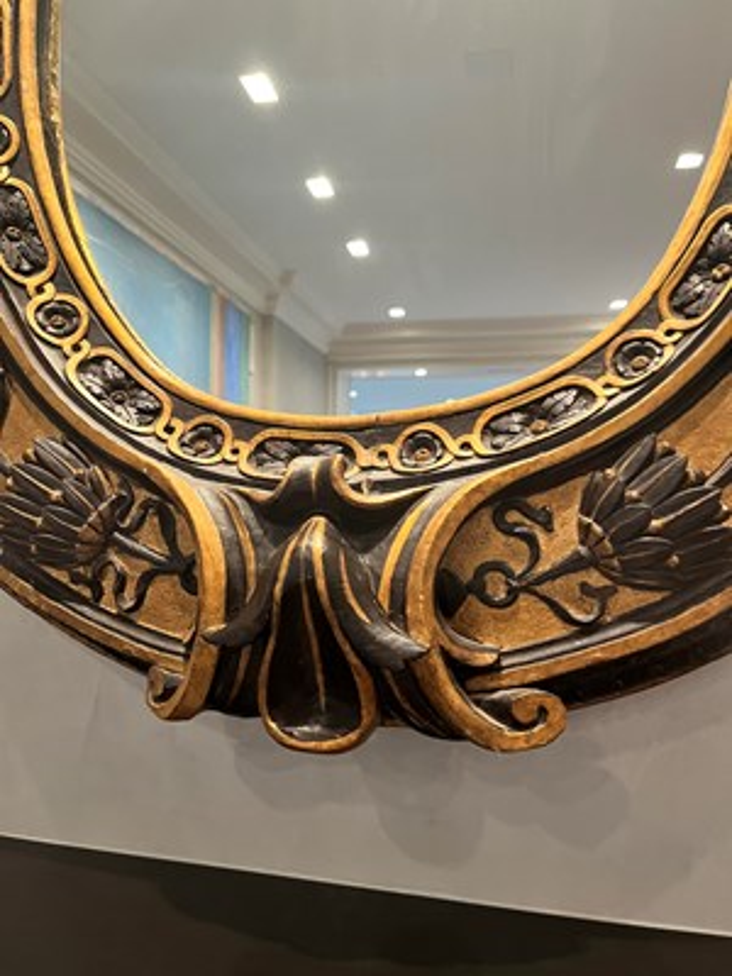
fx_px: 733
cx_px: 366
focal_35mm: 26
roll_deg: -0.2
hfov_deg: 53.1
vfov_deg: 67.3
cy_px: 488
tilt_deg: +2.4
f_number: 1.6
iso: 250
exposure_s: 1/60
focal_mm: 5.1
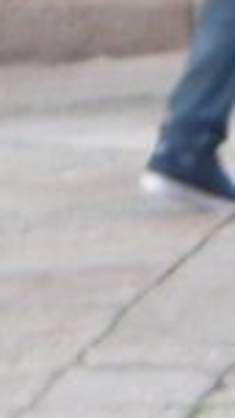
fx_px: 7274
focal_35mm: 657
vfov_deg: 3.3
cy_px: -376
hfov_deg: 1.8
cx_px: 343
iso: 100
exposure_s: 1/114
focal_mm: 18.9
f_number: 4
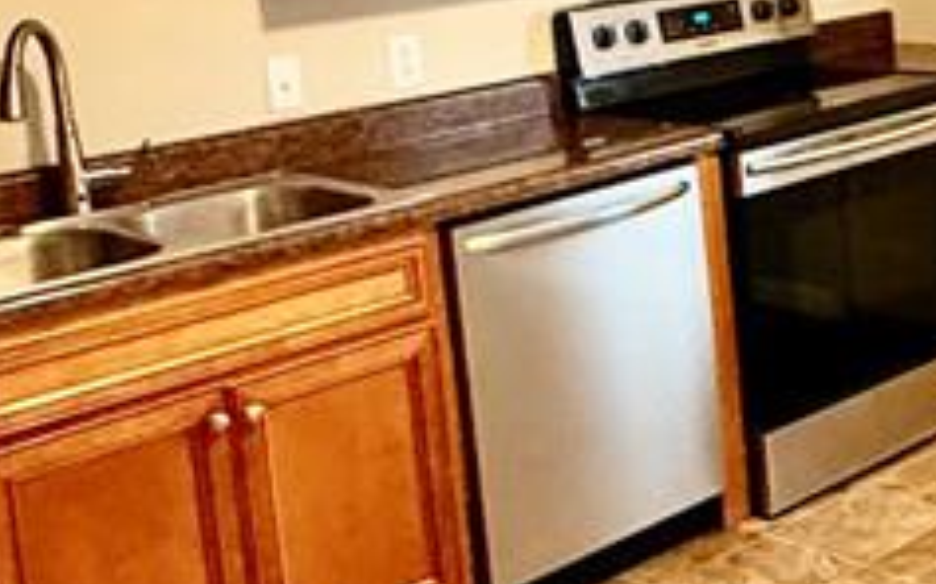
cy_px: 12
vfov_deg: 19.7
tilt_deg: -5.1
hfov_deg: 28.3
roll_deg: +3.9
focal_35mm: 64
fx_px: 1632
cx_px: 1090
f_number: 2.2
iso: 640
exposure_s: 1/60
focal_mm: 2.22
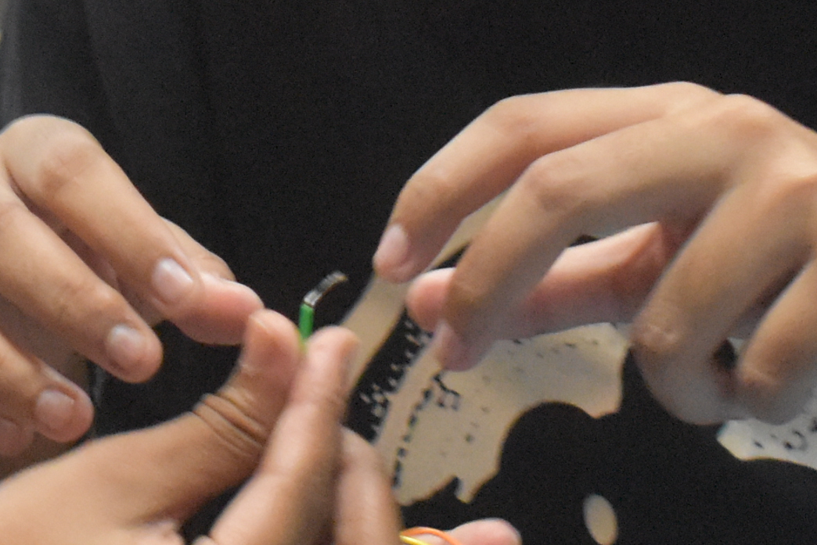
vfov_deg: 4.4
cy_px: -85
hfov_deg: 6.6
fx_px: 7038
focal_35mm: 310
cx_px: 63
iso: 5000
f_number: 5.3
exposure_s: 1/60
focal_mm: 48
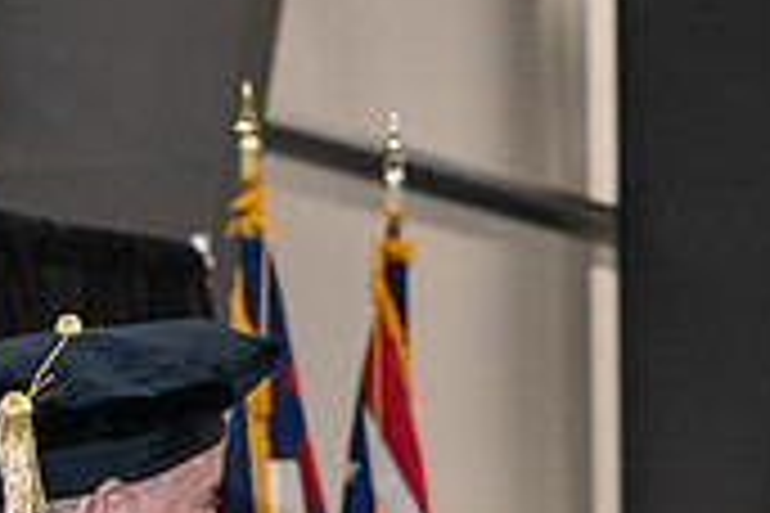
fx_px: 5069
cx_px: 734
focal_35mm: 237
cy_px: 547
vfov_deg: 5.8
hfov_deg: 8.6
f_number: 5.6
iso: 2500
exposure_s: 1/200
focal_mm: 70
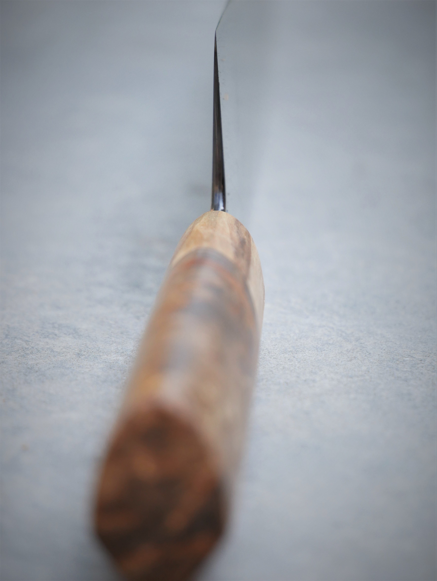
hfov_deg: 5.0
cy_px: 290
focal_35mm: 300
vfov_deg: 6.6
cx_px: 218
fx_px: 5046
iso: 640
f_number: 5.6
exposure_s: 1/320
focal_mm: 150
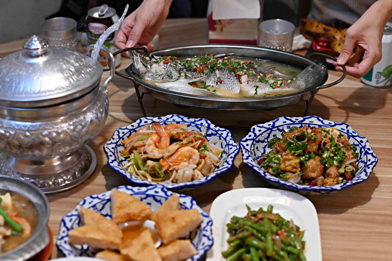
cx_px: 196
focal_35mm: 75
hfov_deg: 27.0
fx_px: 817
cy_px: 130
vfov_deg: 18.2
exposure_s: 1/200
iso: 2800
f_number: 2.8
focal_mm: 50
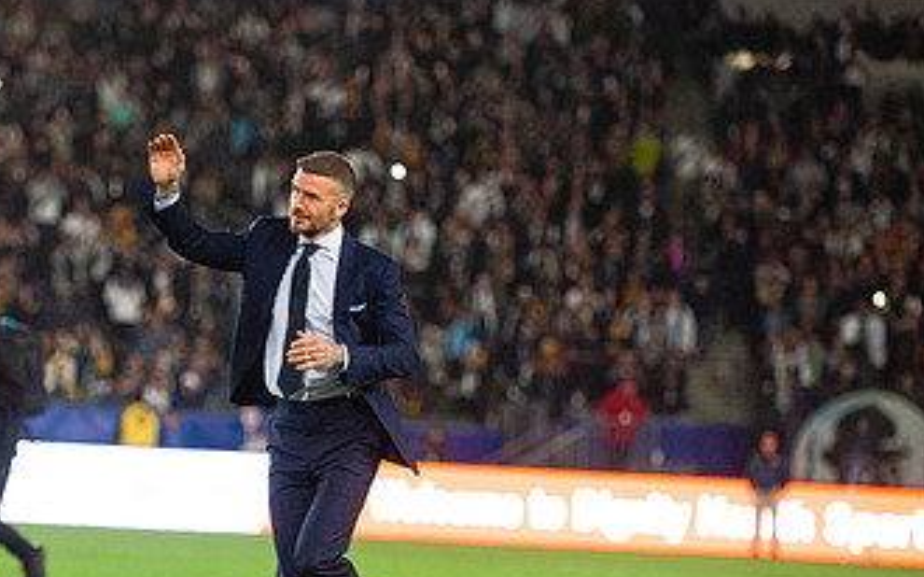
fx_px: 5865
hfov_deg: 9.0
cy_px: 347
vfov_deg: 5.6
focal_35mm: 233
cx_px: 283
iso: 3200
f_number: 2.8
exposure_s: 1/2000
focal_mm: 130
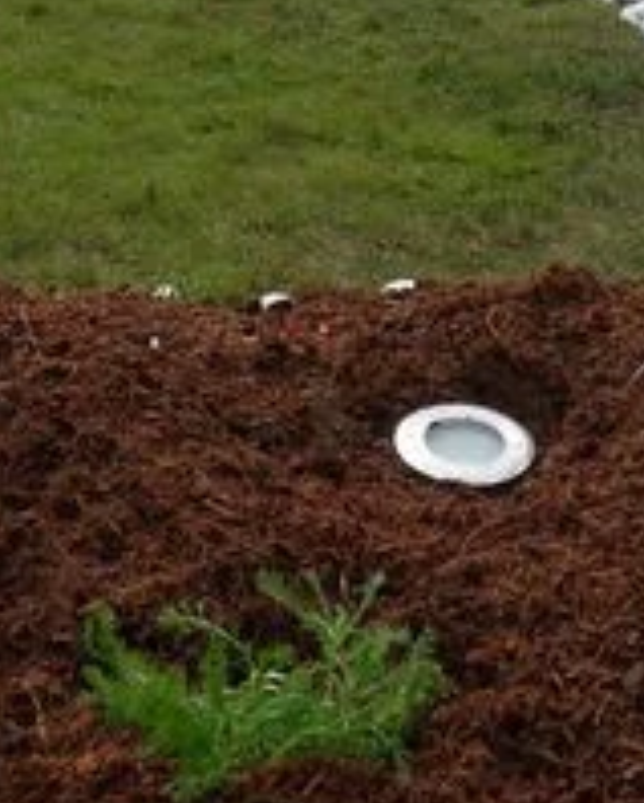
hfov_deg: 25.0
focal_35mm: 61
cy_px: -205
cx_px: 340
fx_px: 1450
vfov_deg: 26.7
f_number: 7.5
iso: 80
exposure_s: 1/90
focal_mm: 4.2
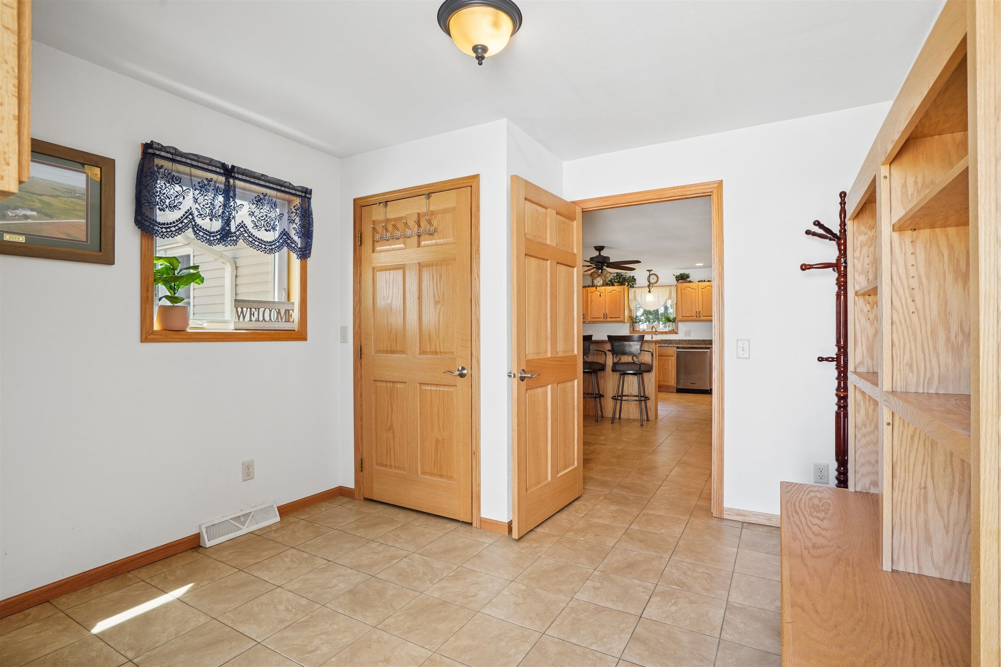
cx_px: 500
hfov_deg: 93.3
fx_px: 473
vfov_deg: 70.4
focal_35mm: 17
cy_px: 334
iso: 400
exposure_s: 1/40
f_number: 9
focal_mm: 17
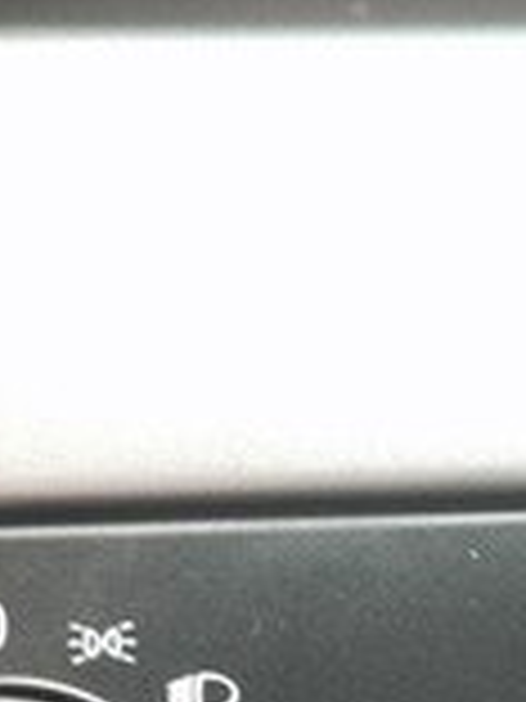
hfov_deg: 14.1
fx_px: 2127
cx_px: 292
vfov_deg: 17.9
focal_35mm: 105
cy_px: 814
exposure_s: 1/20
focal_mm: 4.12
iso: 100
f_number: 2.4
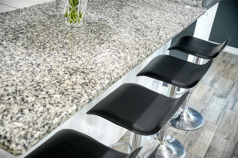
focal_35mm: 43
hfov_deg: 45.4
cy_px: 79
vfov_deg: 31.2
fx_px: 284
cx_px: 119
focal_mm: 28.9
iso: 400
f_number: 2.8
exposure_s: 1/60
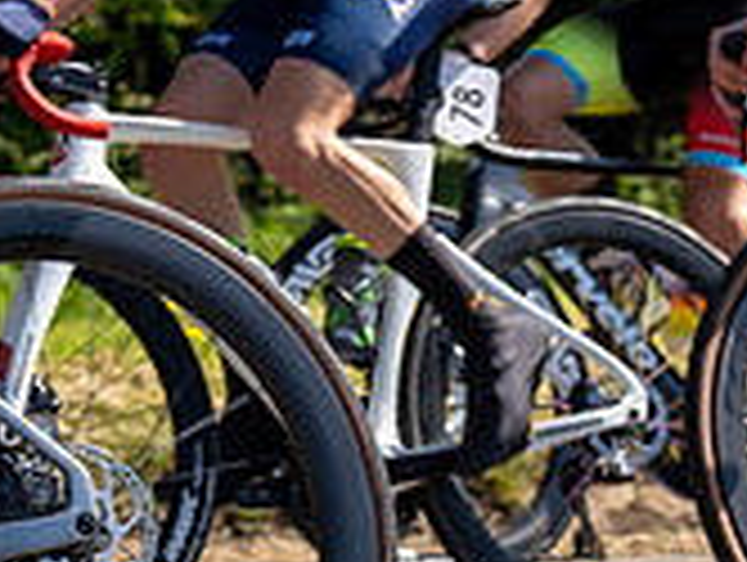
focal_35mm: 235
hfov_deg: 8.2
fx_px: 5079
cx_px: -364
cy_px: -268
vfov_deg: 6.3
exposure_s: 1/1000
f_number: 5.6
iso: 160
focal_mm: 70
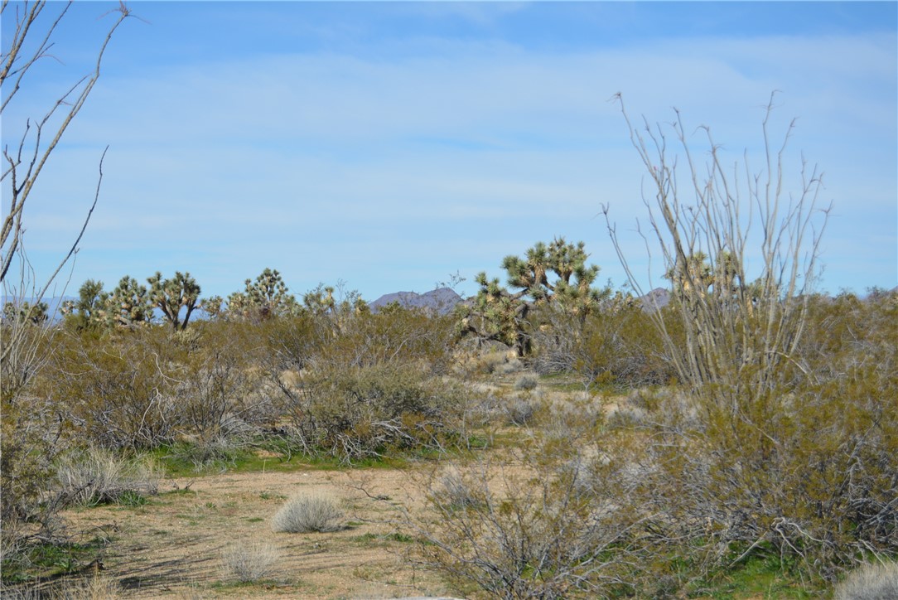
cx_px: 449
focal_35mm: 82
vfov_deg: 16.6
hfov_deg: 24.6
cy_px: 300
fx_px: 2059
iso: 400
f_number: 7.1
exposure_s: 1/2000
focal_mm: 55
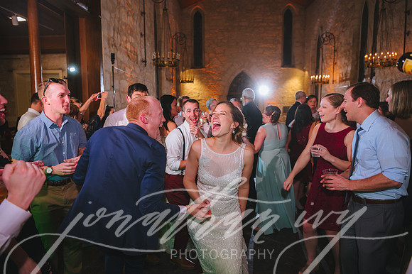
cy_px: 137
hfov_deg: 73.8
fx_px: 274
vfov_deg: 53.1
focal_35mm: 24
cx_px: 206
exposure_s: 1/125
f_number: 2.8
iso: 2500
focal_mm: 24
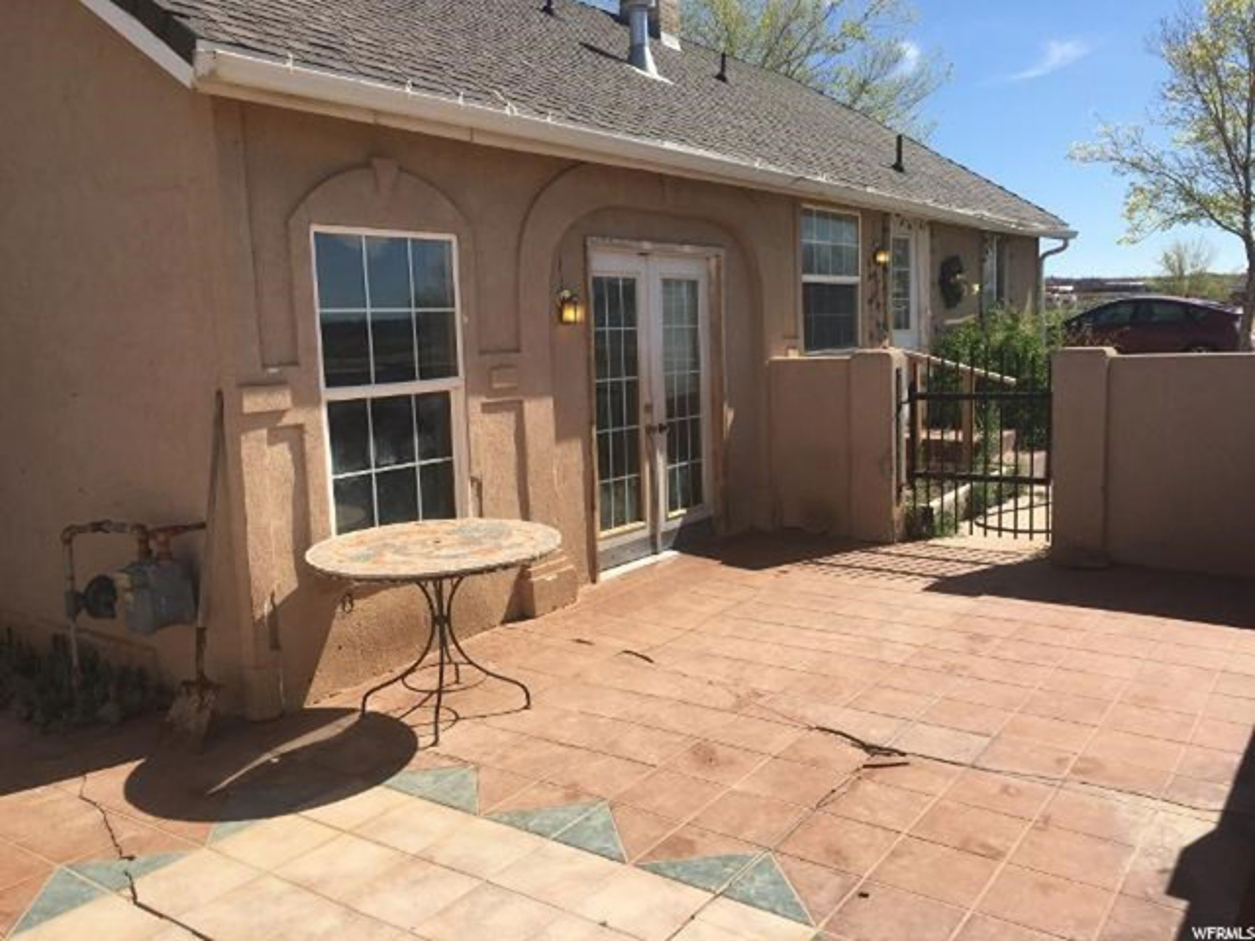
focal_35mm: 29
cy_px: 470
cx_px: 628
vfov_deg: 48.2
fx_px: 1051
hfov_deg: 61.7
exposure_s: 1/1709
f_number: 2.2
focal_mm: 4.15
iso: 25
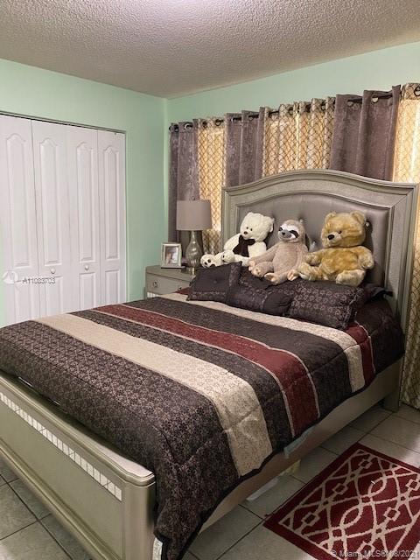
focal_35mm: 26
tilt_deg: -9.3
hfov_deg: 53.1
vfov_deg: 67.3
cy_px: 280
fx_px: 421
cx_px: 210
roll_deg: -1.2
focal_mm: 4.25
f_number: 1.8
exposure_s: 1/40
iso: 400
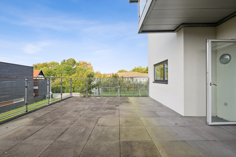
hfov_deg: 96.7
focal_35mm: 16
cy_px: 78
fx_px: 105
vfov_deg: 73.7
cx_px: 118
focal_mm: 16
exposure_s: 1/60
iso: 160
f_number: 8
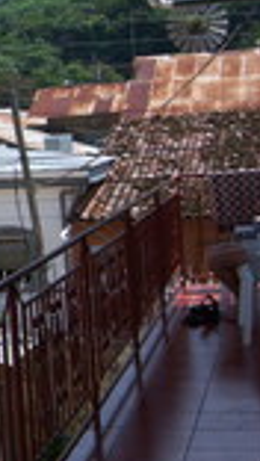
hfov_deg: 12.0
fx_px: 1125
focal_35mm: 92
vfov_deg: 23.0
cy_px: 130
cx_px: -235
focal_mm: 7.5
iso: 80
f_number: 4.8
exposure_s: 1/640
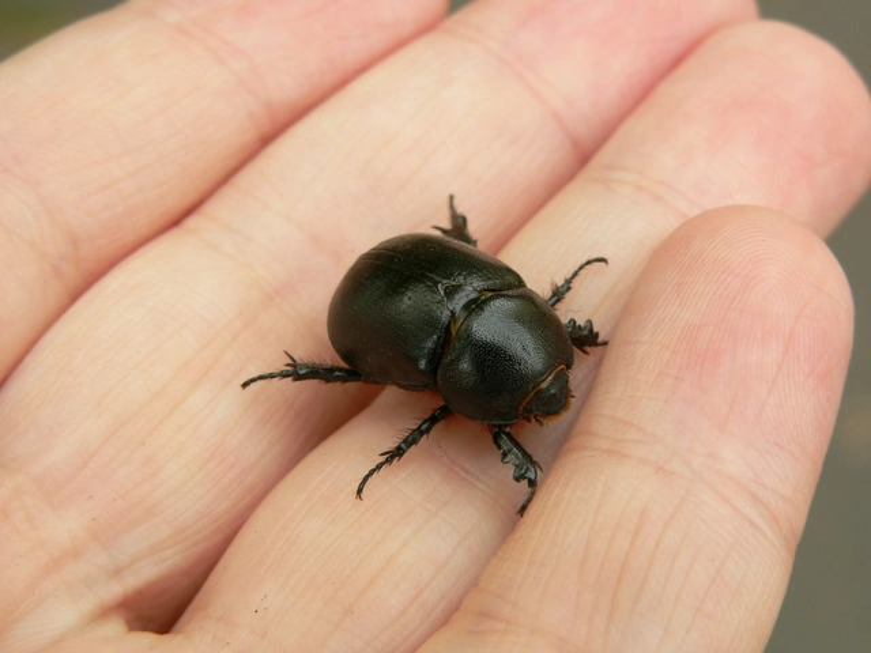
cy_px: 326
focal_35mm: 79
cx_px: 436
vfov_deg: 18.7
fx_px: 1988
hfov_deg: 24.7
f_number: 4
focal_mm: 13.2
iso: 80
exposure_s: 1/125
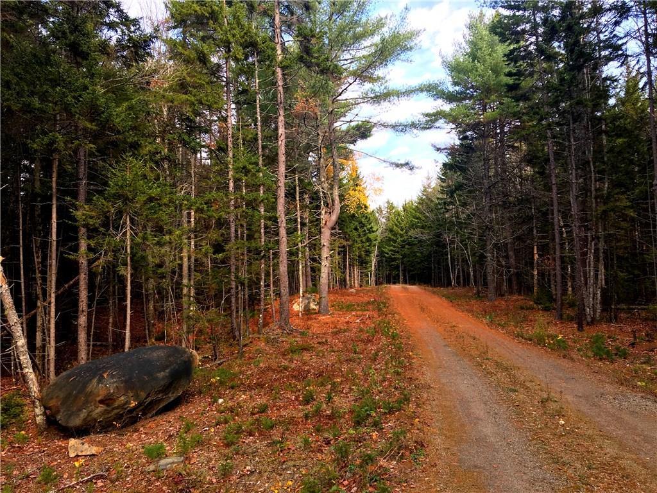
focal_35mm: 29
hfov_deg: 61.7
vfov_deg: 48.2
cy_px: 246
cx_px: 328
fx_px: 550
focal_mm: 4.15
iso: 25
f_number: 2.2
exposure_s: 1/309
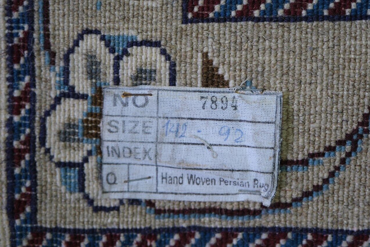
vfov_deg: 23.0
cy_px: 124
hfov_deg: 33.9
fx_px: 606
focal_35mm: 59
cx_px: 185
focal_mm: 39.3
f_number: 4
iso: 1000
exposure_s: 1/58
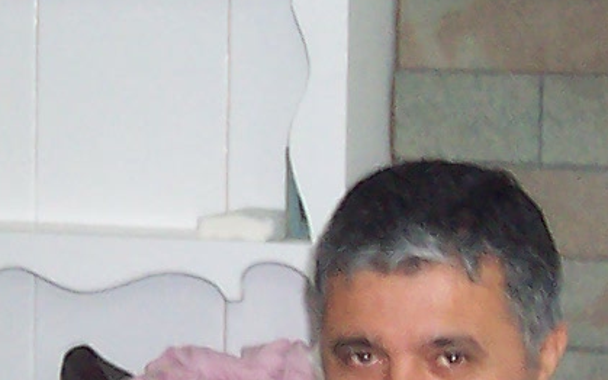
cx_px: 91
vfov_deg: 6.9
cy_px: 257
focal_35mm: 190
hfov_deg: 11.0
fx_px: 3149
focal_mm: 5.6
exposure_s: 1/60
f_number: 2.8
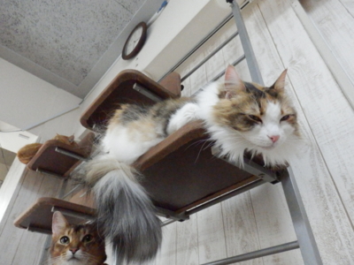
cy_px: 132
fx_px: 256
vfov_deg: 54.9
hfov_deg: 69.4
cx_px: 177
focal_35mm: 25
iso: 3200
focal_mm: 4.5
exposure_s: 1/250
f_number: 3
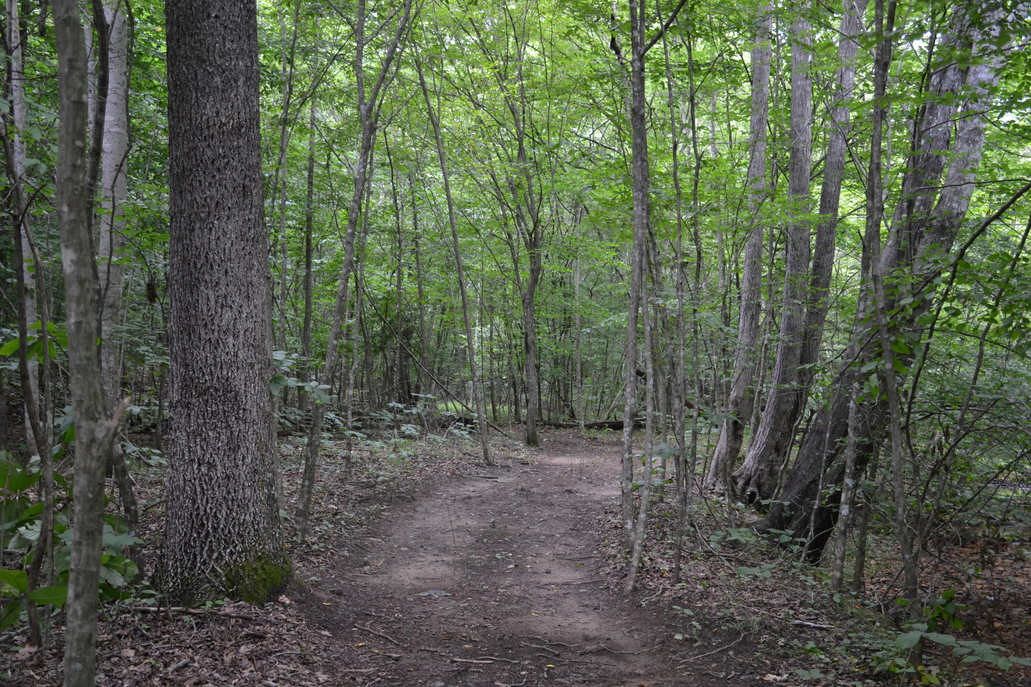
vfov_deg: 33.0
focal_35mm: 40
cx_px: 516
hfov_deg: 47.9
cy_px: 344
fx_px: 1160
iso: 400
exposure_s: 1/60
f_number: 4
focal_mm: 27
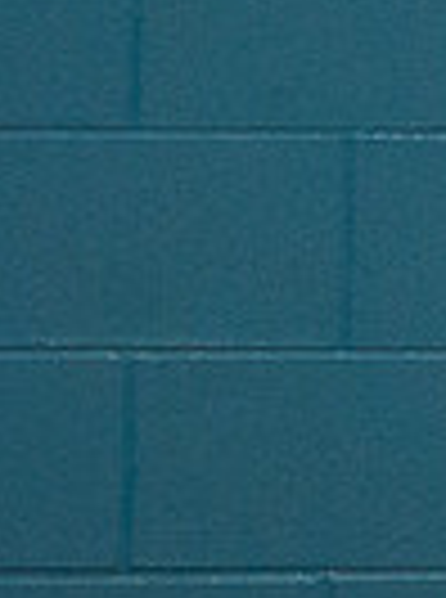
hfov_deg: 0.8
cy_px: -302
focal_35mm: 1886
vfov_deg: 1.1
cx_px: 1013
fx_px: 32557
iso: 6400
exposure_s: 1/320
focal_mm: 340
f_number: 5.6
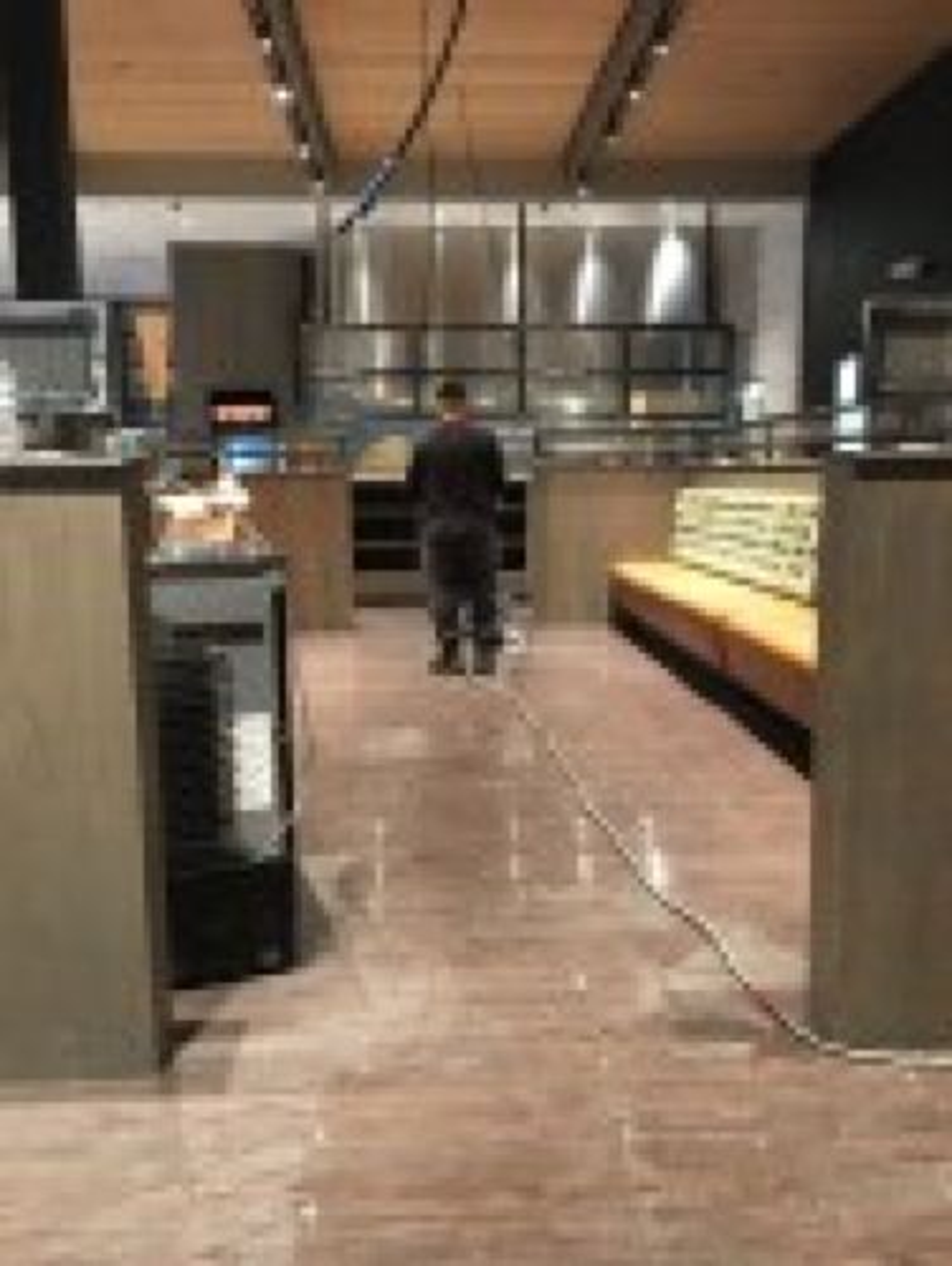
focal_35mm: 29
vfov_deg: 61.6
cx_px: 476
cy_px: 633
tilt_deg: -7.1
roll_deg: +0.8
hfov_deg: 48.3
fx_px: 1062
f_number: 2.2
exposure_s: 1/4
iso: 50
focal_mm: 4.15
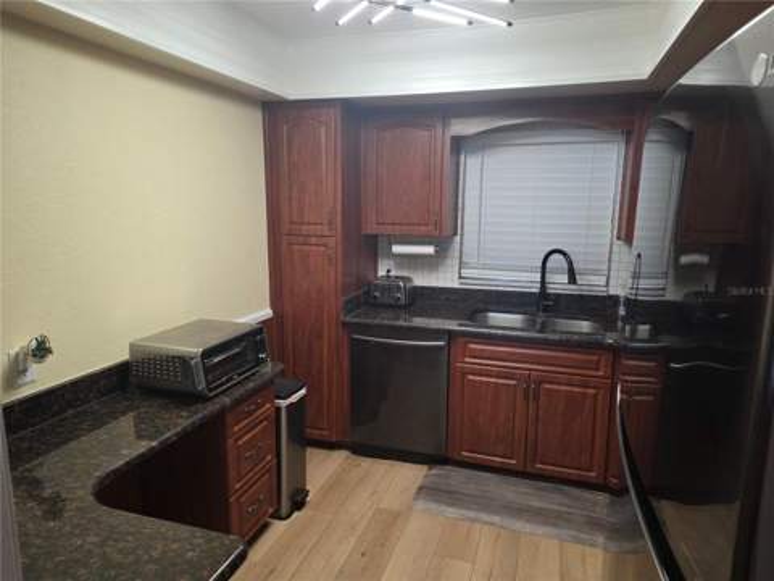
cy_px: 290
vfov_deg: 58.9
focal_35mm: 23
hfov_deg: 73.9
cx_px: 387
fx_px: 514
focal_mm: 6.25
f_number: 1.7
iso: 400
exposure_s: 1/120
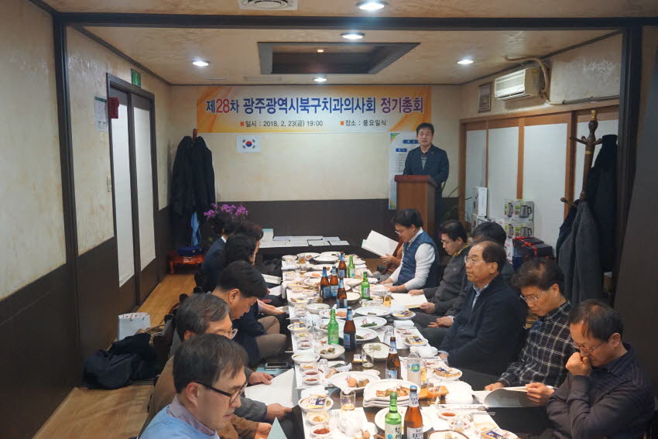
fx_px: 603
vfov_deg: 40.0
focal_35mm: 33
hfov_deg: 57.2
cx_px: 329
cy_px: 220
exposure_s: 1/80
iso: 3200
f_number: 4
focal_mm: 22
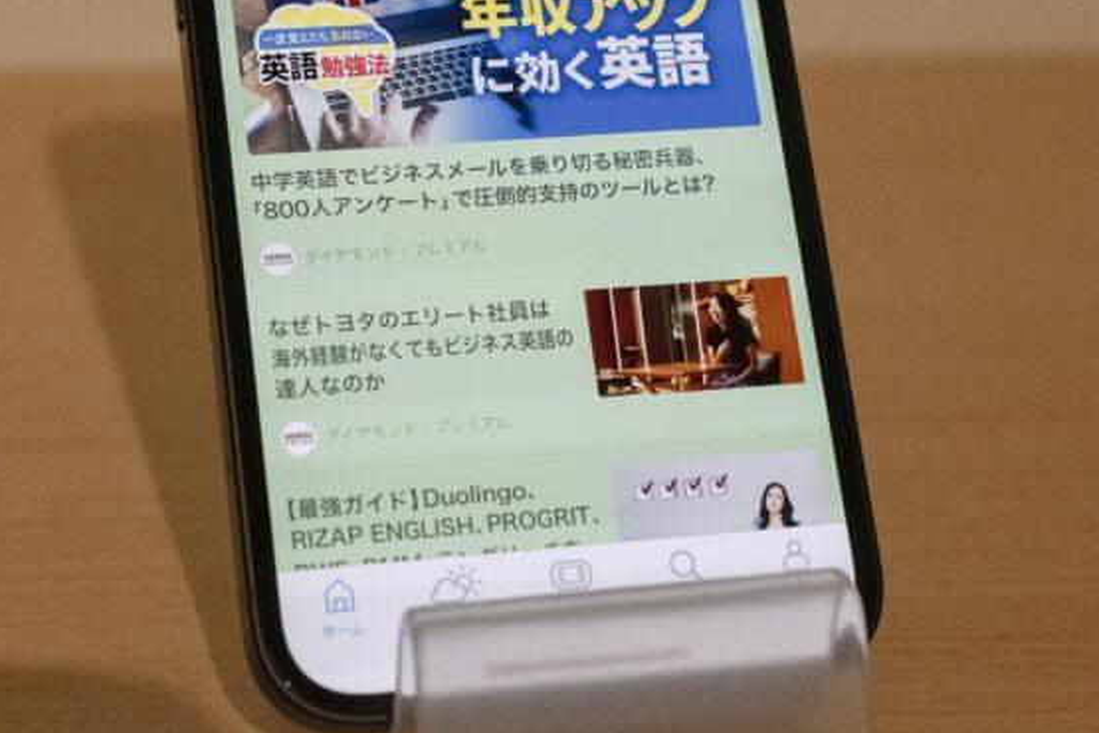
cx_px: 481
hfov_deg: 19.1
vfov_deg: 12.7
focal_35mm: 107
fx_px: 3266
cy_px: 100
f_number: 7.1
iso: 4000
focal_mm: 54
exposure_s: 1/800
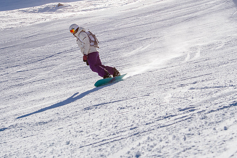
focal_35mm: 96
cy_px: 57
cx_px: 85
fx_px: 634
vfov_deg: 14.2
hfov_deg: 21.1
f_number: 8
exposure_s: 1/1000
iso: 160
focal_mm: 50
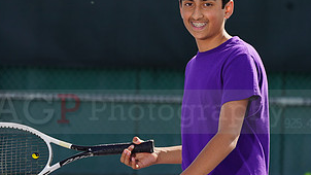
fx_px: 3753
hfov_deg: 4.7
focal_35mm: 455
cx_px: 160
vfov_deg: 2.7
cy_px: 103
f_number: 8
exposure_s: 1/250
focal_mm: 226
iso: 100
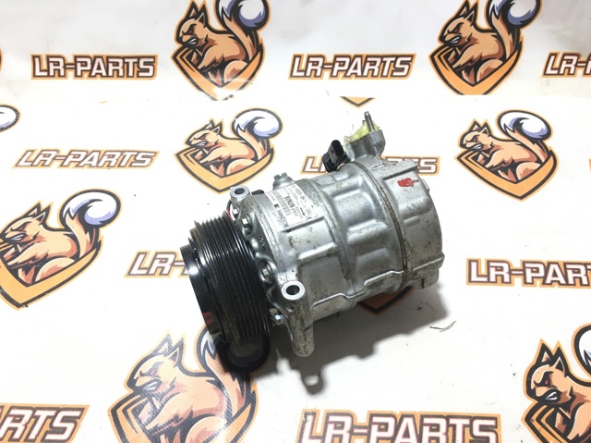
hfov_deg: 61.7
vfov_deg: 48.2
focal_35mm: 29
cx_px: 296
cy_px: 222
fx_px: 495
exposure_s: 1/33
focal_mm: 4.15
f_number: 2.2
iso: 40
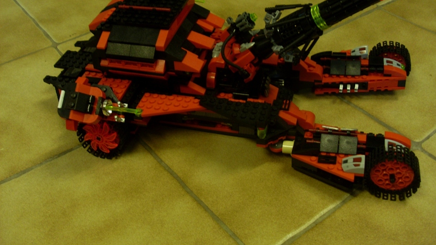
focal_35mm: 42
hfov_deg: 48.4
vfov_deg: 28.2
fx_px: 486
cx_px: 219
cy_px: 84
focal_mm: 6.3
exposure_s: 1/8
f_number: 3
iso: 80
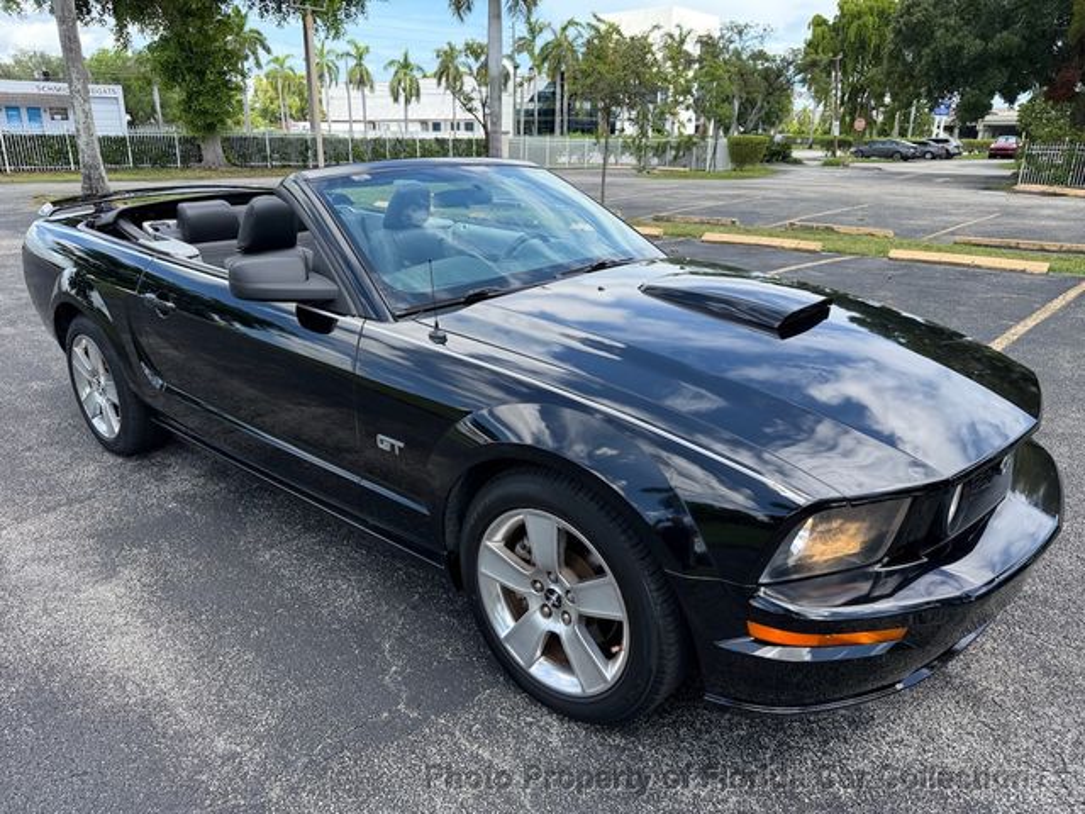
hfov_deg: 71.6
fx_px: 752
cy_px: 407
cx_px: 542
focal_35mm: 24
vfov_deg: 56.8
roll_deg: -0.8
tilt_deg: -19.8
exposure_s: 1/1437
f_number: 1.78
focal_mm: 6.76
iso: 80
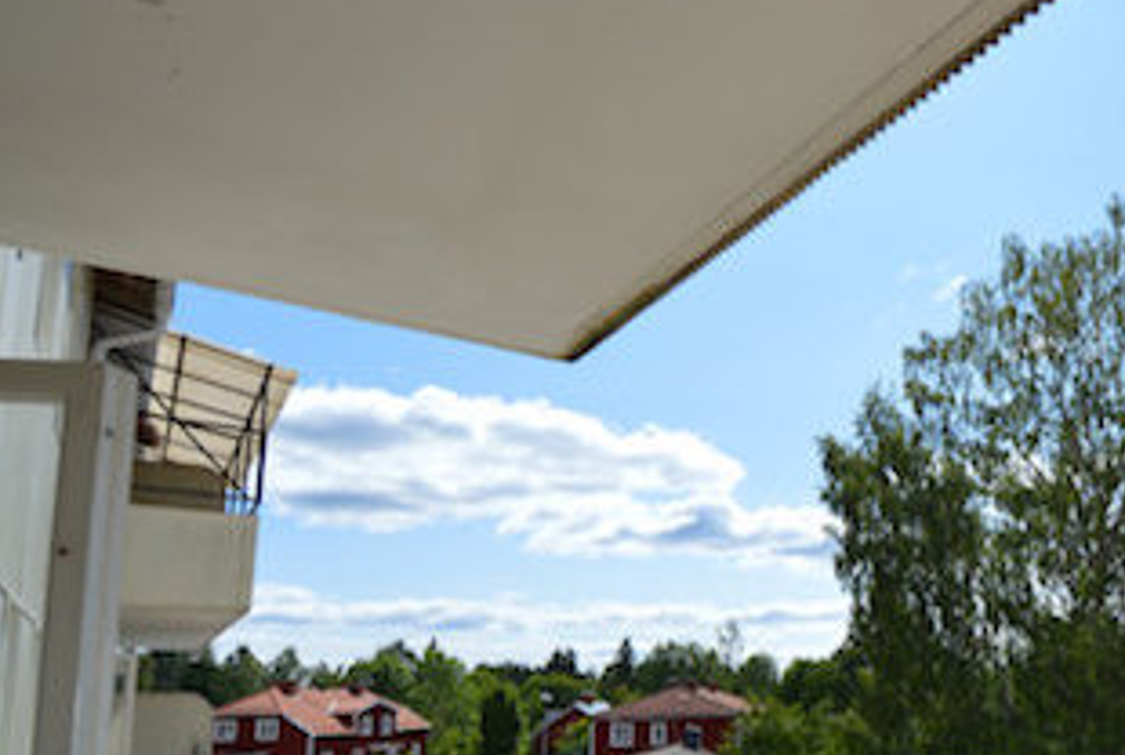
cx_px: 994
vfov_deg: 43.2
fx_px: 908
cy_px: 595
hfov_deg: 55.8
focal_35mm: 29
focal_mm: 10
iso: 100
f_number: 9
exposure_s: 1/320
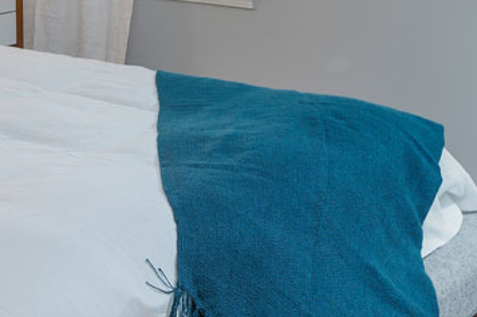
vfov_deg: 16.8
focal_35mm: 81
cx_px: 16
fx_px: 1073
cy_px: 154
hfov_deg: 24.1
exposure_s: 1/4
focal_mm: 15
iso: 64
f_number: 8
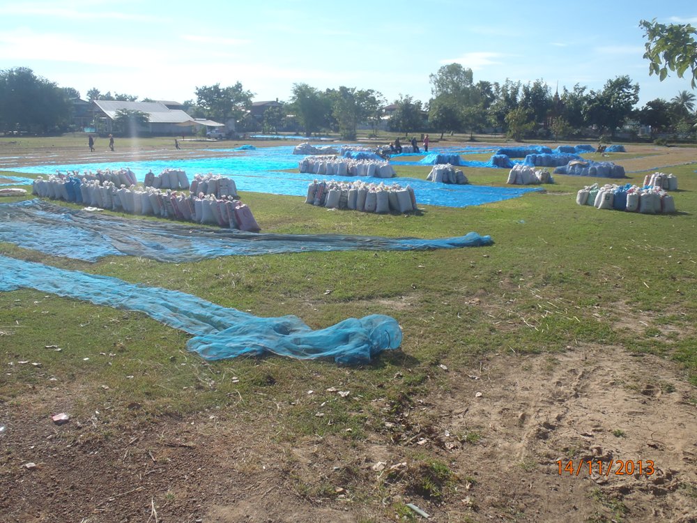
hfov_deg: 63.4
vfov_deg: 49.7
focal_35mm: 28
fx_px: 564
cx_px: 348
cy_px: 262
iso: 80
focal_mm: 5
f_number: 11
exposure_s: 1/80
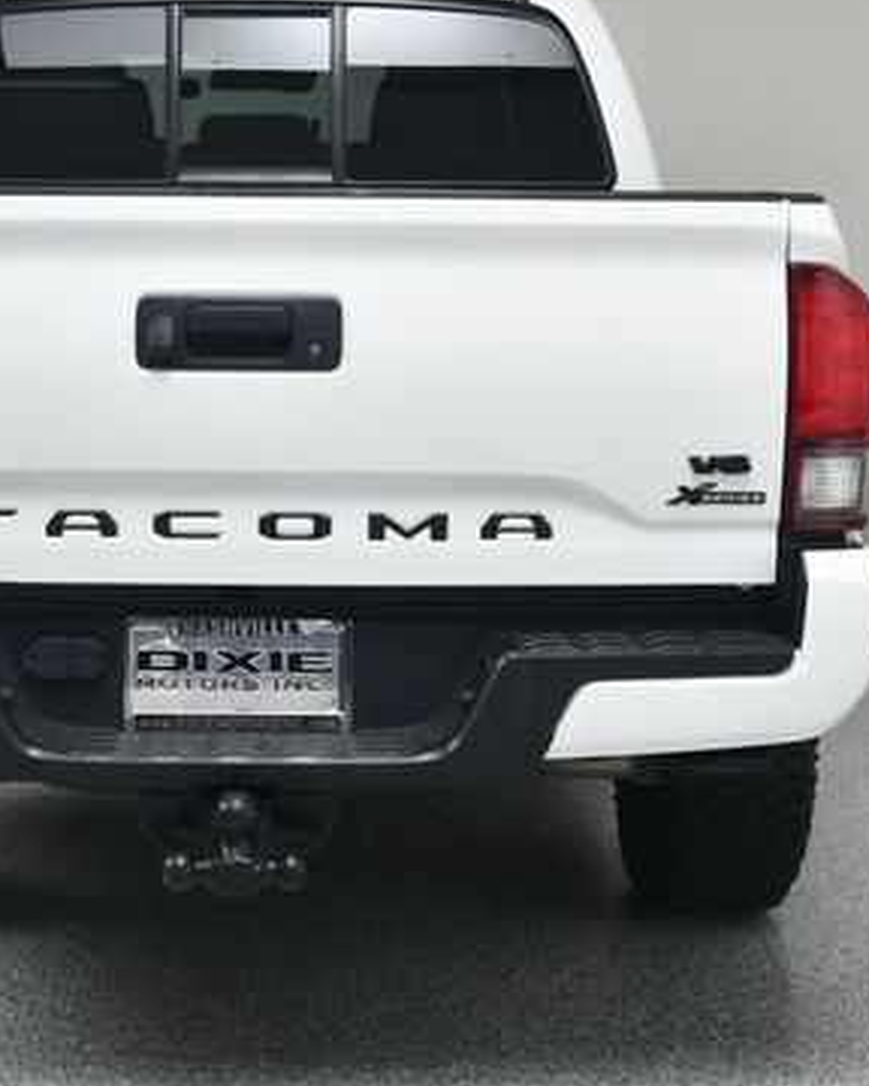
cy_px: 452
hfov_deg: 20.4
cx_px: 284
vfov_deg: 25.4
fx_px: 2411
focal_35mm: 75
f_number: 10
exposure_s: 1/160
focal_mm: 30
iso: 100
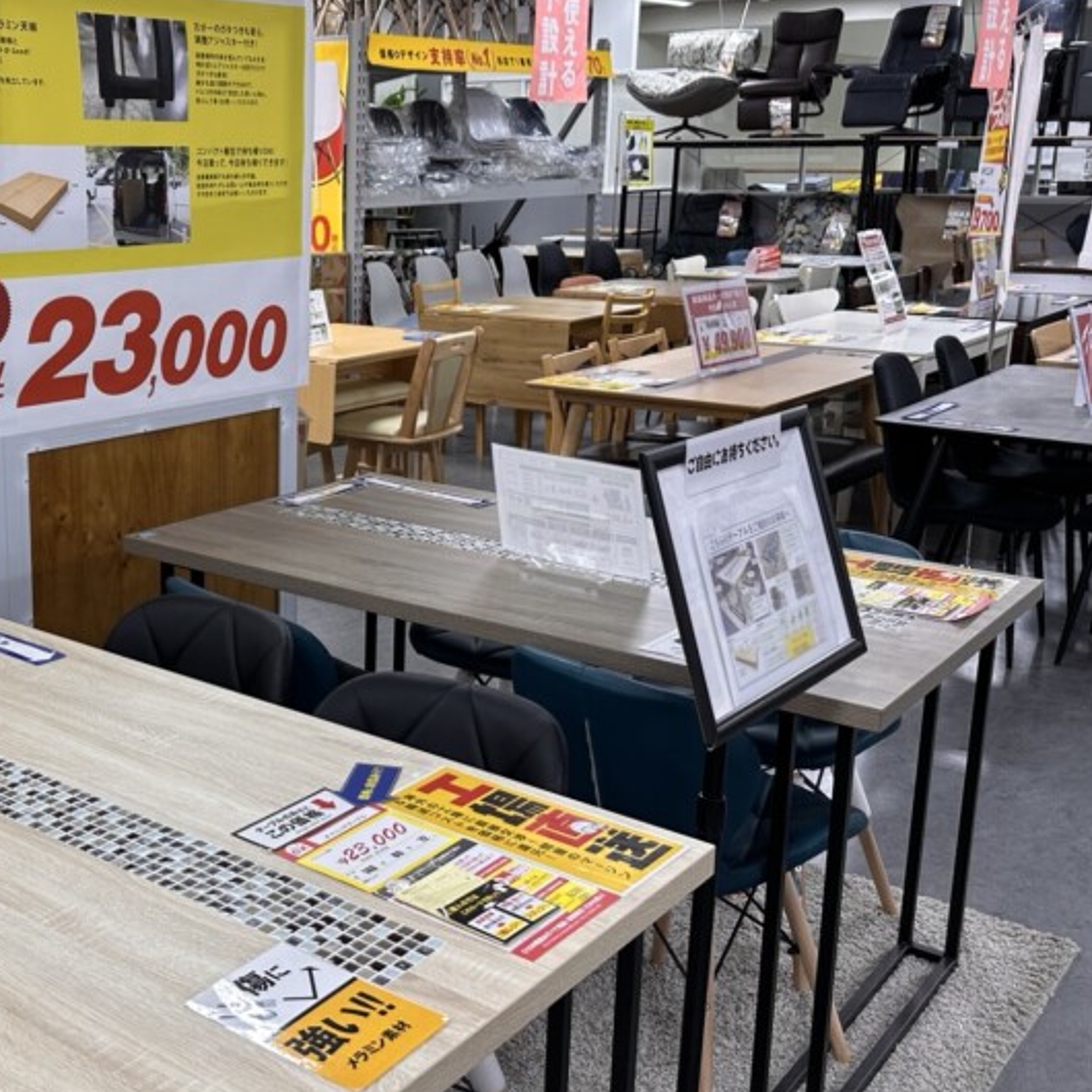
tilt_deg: -13.6
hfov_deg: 39.5
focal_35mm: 41
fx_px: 1463
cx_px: 239
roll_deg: +0.3
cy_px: 511
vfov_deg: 40.9
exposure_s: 1/120
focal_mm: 6.86
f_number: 1.78
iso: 80
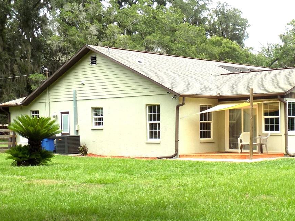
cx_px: 244
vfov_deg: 23.1
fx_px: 537
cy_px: 161
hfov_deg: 29.8
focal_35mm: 63
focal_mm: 6.1
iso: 80
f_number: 3.4
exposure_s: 1/500
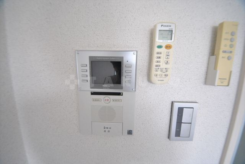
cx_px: 122
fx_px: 82
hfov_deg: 112.6
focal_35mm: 12
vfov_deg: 90.1
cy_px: 82
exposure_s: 1/80
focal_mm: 8
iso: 800
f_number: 4.5
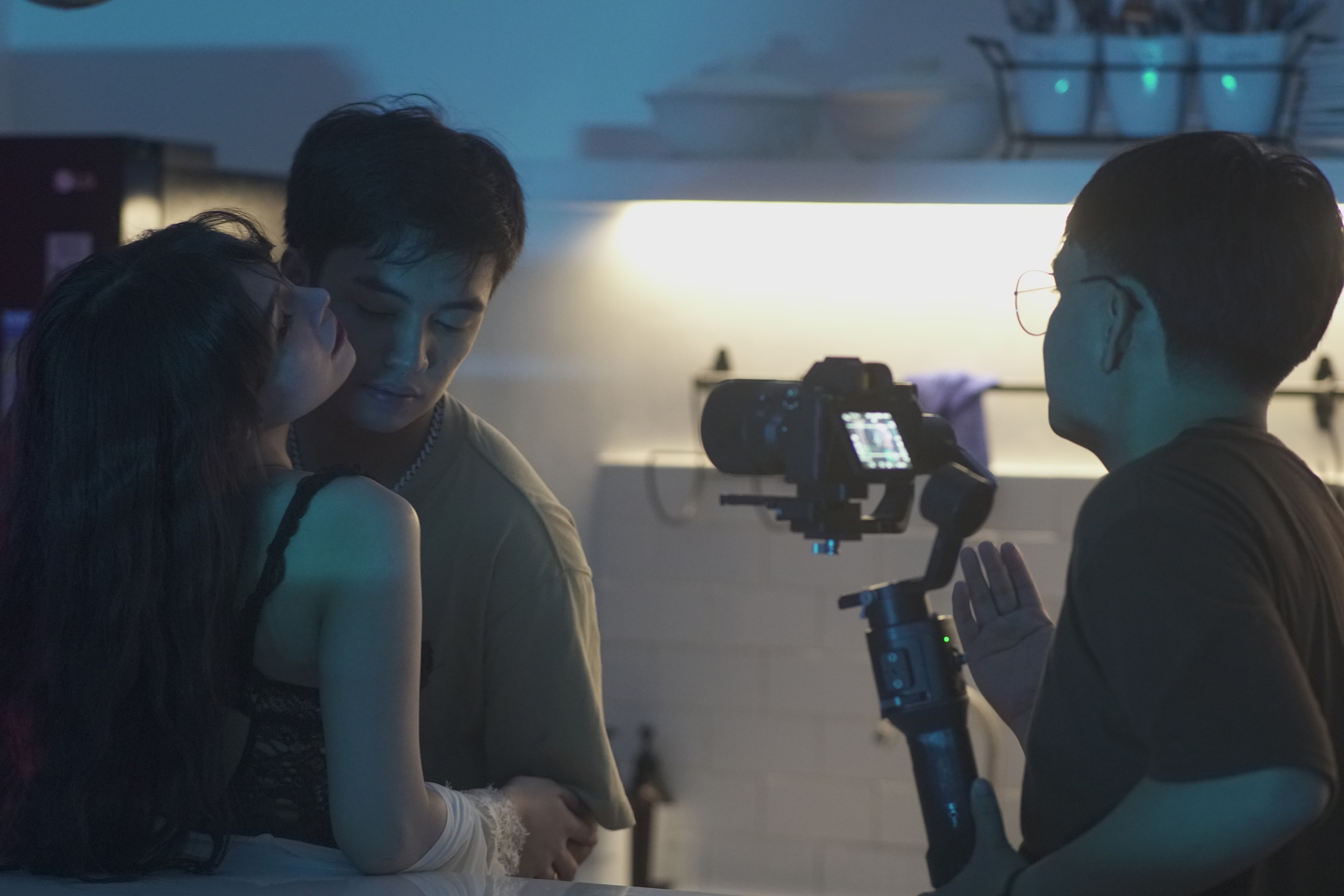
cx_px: 672
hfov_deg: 16.1
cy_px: 448
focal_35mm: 128
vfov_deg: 10.8
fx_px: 4760
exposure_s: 1/80
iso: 1600
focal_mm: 85
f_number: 2
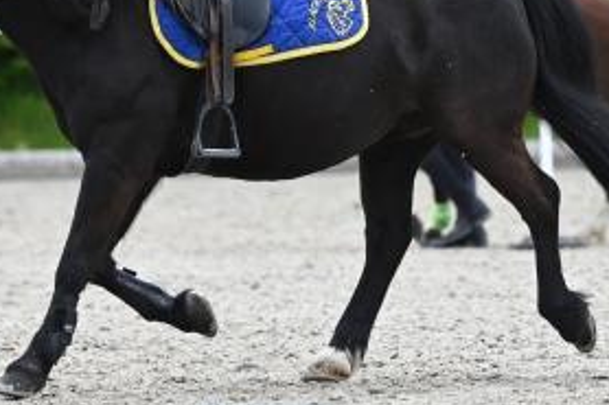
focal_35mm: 532
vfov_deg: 2.6
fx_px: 8994
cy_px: 96
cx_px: 160
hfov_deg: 3.9
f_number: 5
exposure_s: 1/1250
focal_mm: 185
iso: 560
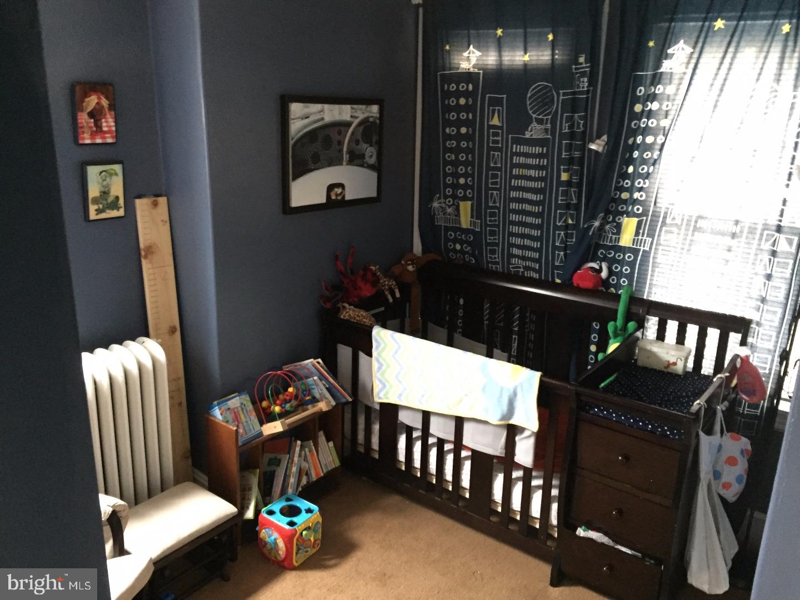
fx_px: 670
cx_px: 400
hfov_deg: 61.7
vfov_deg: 48.2
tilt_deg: -17.8
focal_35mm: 29
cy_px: 300
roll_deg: +0.1
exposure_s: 1/15
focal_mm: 4.15
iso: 500
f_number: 2.2
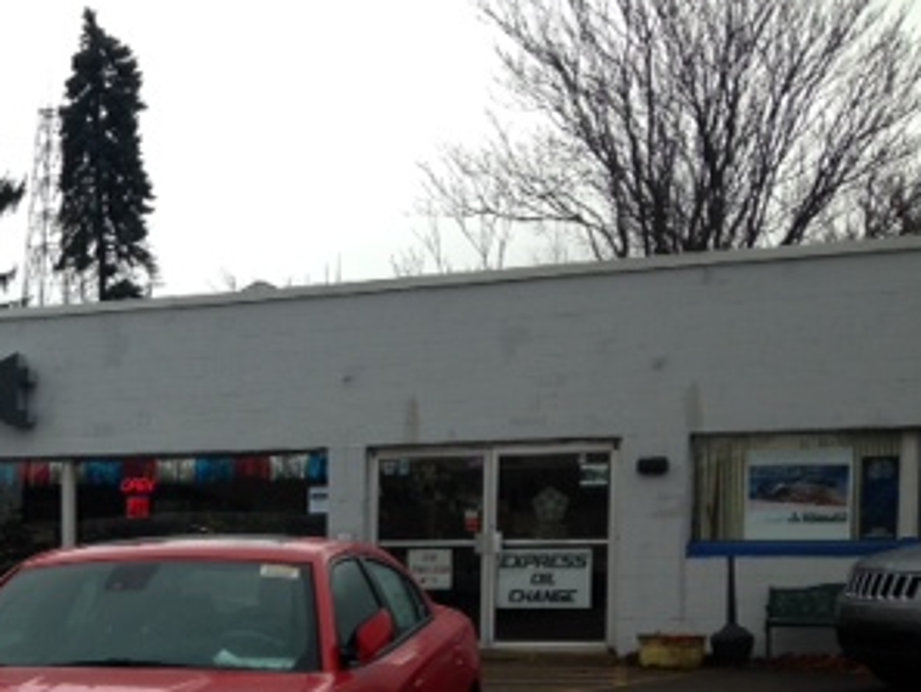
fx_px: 1890
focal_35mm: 71
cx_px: -37
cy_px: 649
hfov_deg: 25.8
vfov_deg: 20.2
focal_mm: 4.12
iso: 50
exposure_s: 1/272
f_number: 2.4
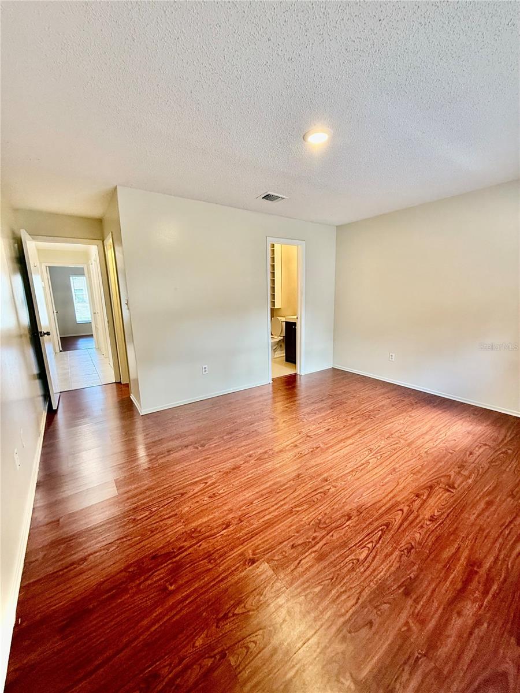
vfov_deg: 102.1
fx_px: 280
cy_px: 346
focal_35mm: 14
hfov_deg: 85.7
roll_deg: +0.1
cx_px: 260
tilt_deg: -10.3
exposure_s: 1/60
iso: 250
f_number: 2.2
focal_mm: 2.22
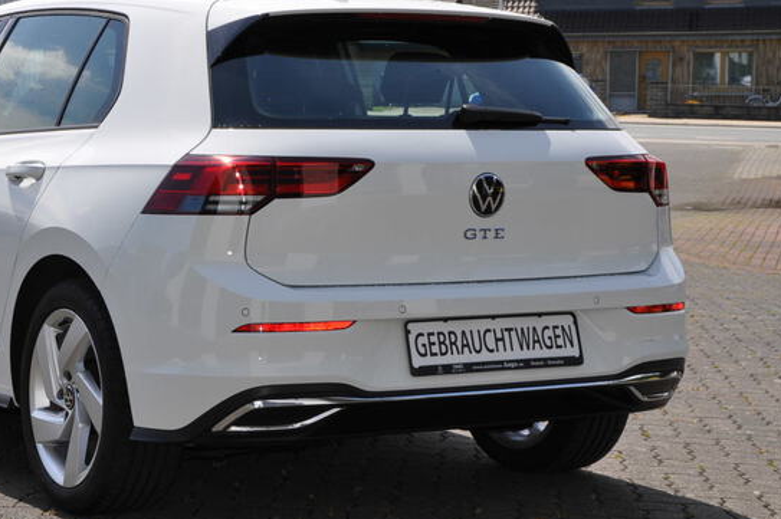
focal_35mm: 84
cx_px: 213
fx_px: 1821
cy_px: 221
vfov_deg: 16.2
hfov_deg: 24.0
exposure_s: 1/200
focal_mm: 38
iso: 200
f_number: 13
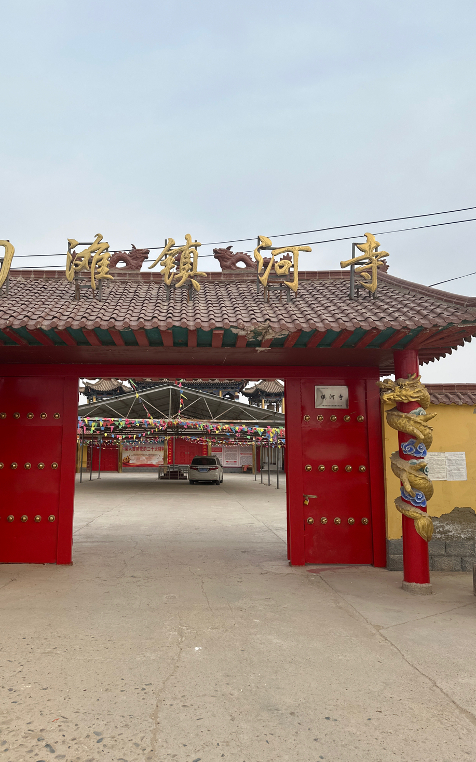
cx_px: 191
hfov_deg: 47.3
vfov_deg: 70.4
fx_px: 540
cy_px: 385
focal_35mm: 26
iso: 80
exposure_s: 1/1433
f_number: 1.78
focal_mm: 6.86
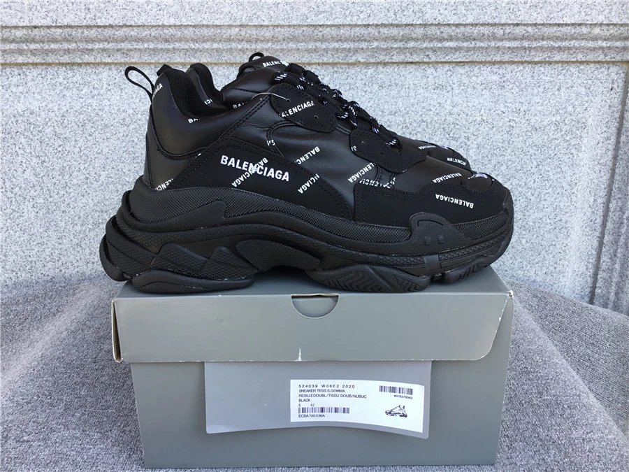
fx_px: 563
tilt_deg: -19.1
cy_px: 236
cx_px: 314
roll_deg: +0.9
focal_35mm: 31
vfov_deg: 45.4
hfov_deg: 58.4
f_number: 2.4
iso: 25
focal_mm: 3.3
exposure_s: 1/131
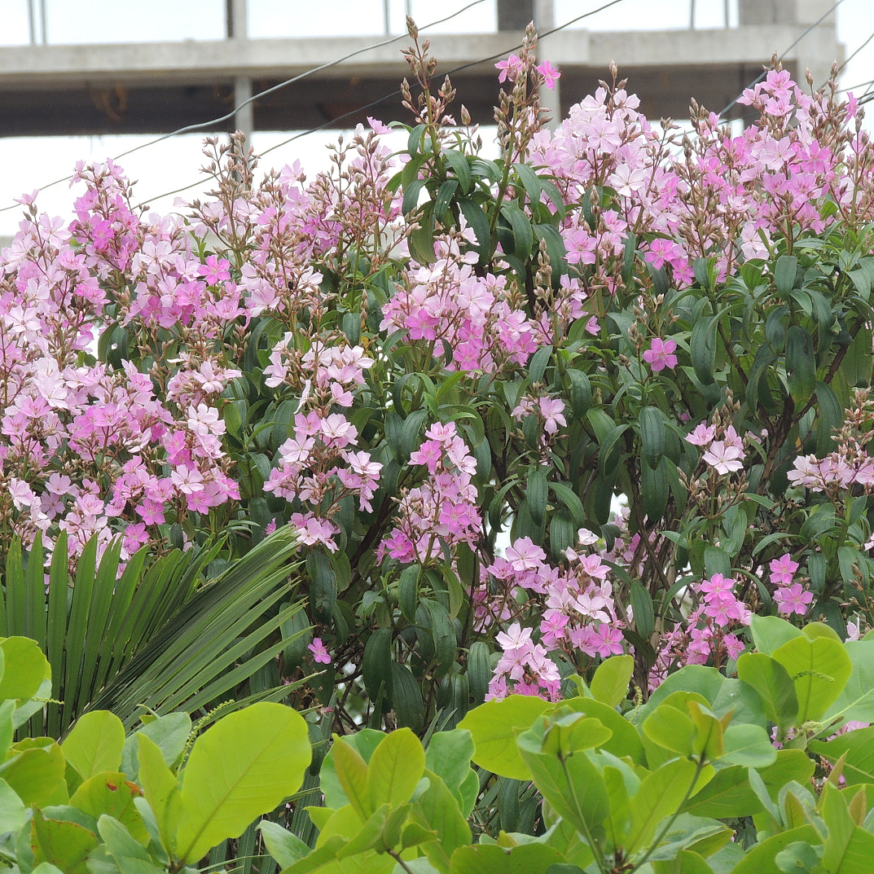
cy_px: 468
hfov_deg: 3.3
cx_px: 358
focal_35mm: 527
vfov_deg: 3.3
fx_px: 15054
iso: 100
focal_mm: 71.3
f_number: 4.8
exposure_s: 1/320
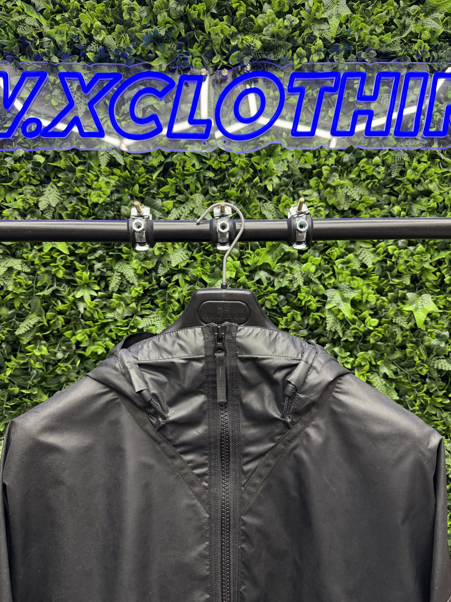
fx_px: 417
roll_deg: +0.0
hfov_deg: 56.8
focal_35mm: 24
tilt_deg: -0.1
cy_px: 301
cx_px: 226
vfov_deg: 71.6
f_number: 1.78
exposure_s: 1/63
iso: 250
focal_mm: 6.76
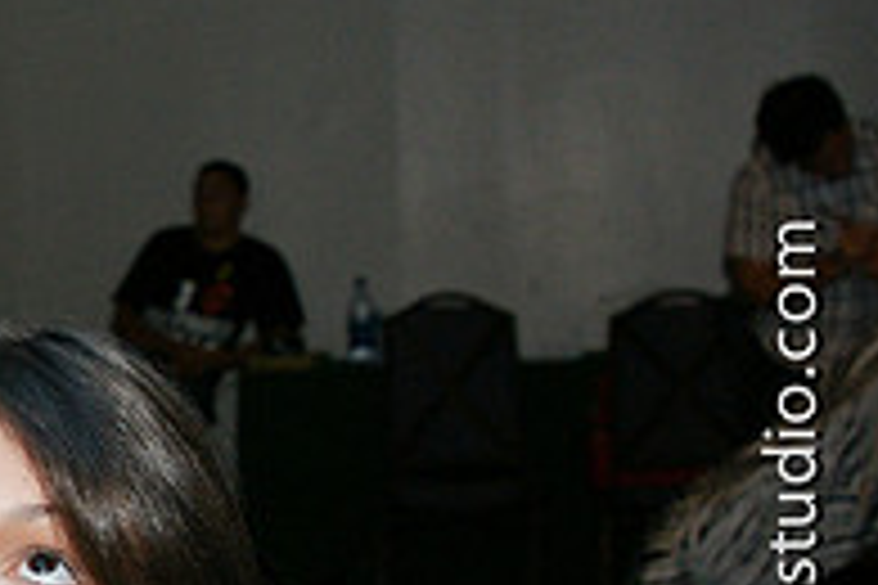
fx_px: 2609
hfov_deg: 17.4
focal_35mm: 107
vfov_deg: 12.7
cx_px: -401
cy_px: 538
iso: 800
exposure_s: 1/200
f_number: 5
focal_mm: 24
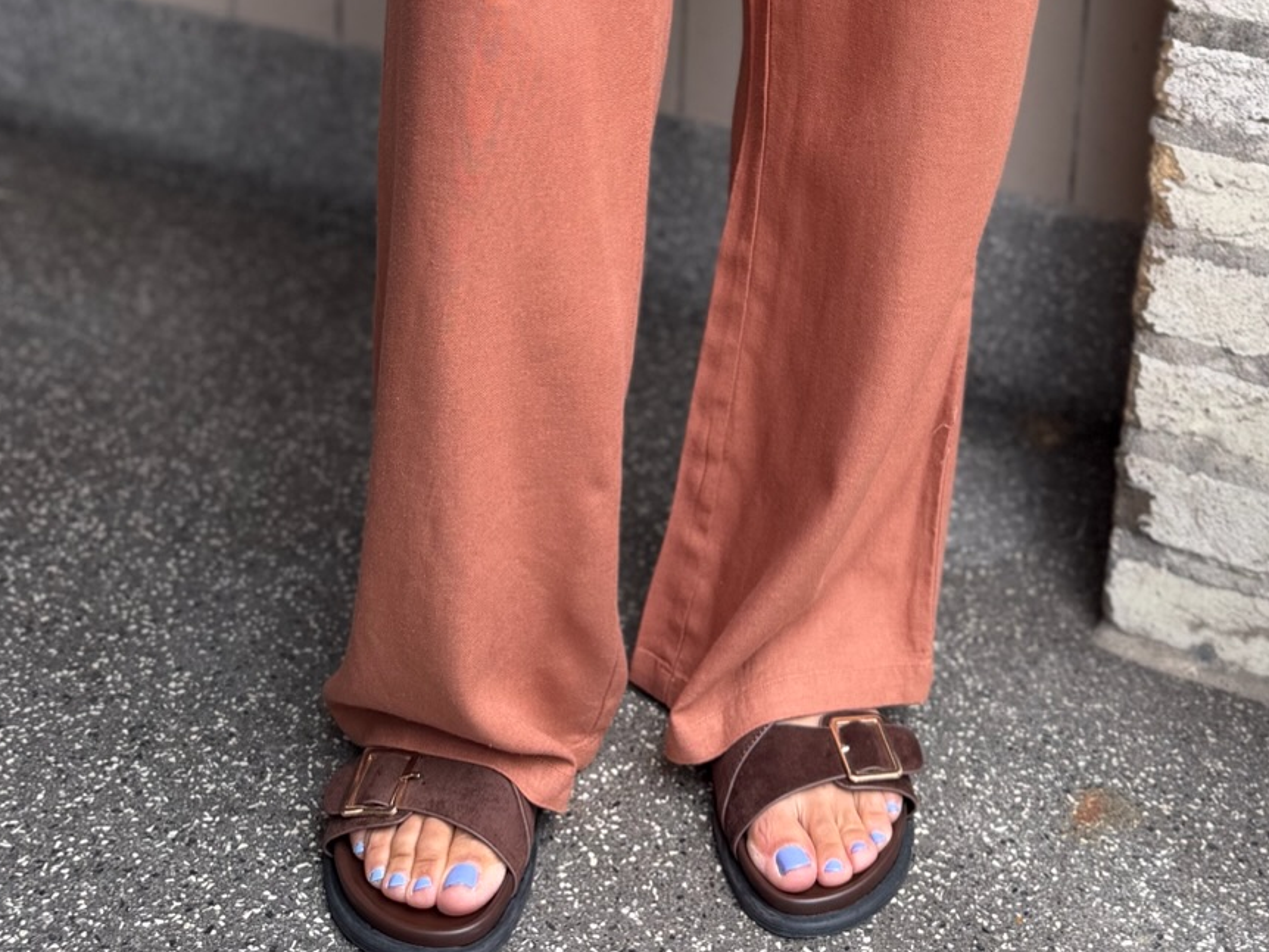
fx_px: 2090
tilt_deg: -12.7
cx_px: 873
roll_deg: -4.3
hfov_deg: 33.4
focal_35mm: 57
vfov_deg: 23.2
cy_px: -225
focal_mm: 6.76
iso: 64
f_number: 1.78
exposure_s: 1/173
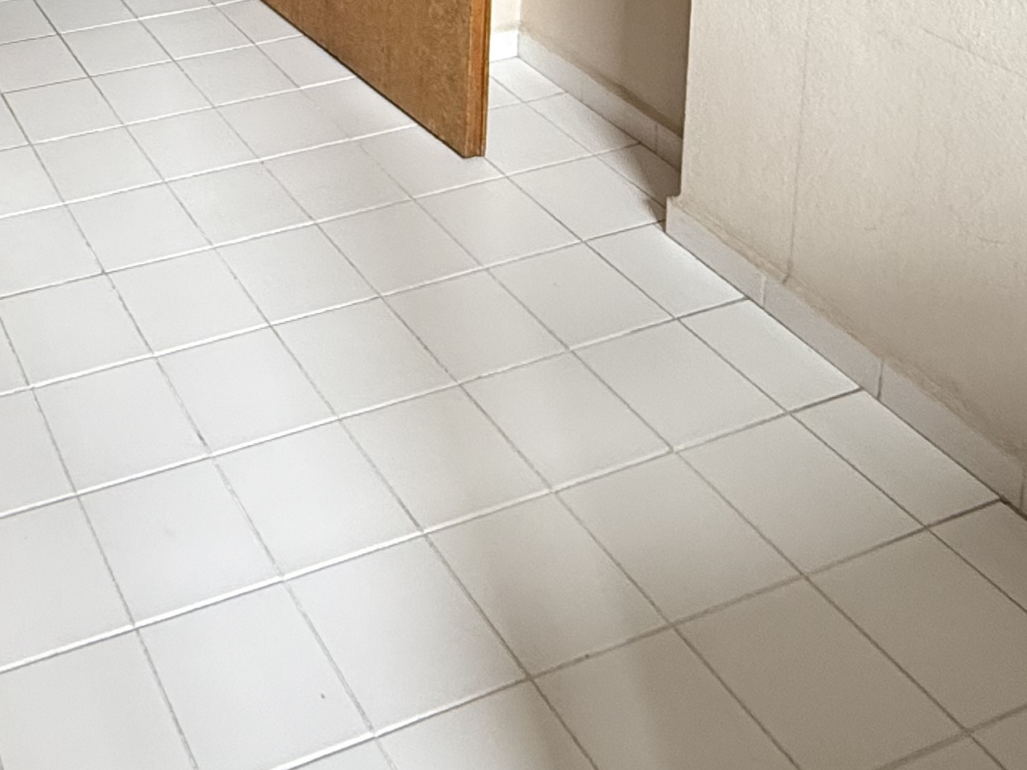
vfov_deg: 25.1
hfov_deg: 38.3
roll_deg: +2.6
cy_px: -382
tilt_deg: -7.4
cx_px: 8
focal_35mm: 44
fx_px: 1305
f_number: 2.2
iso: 200
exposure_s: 1/99
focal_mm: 2.22
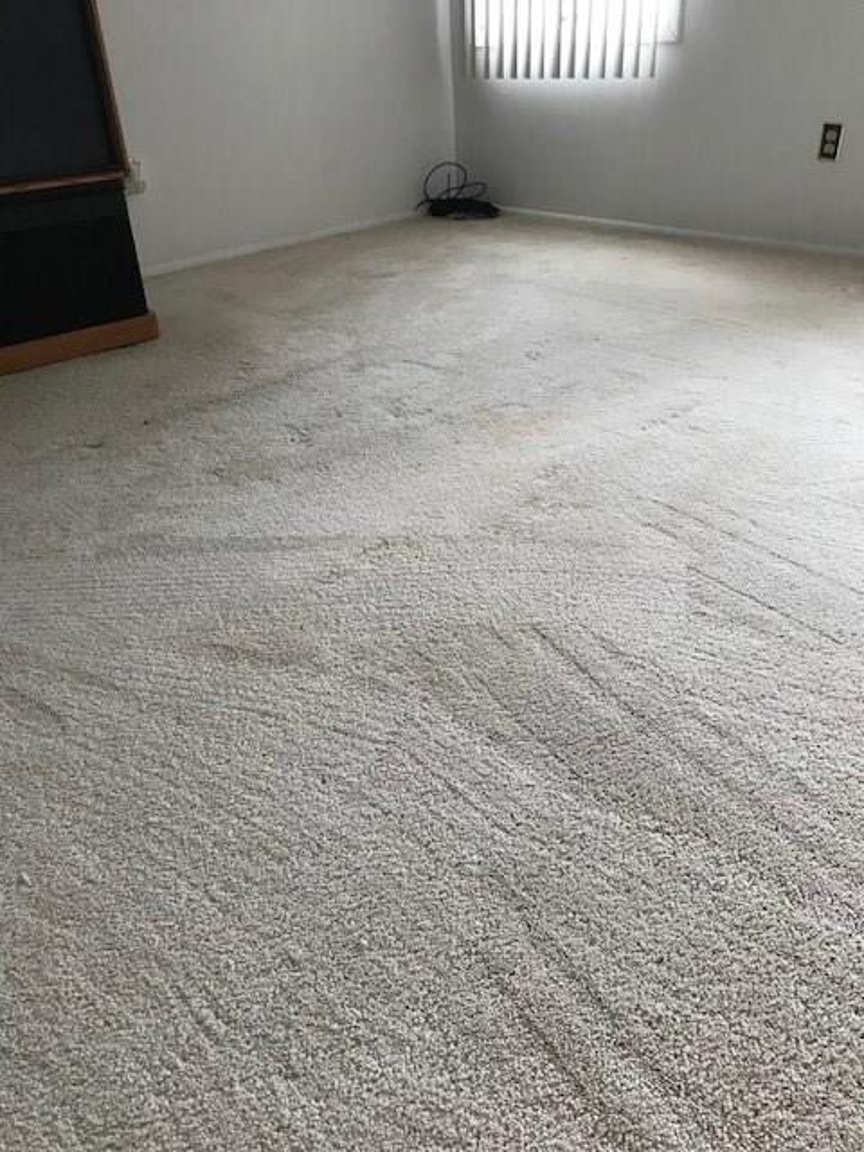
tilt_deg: -29.5
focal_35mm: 28
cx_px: 432
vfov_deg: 63.4
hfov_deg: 49.7
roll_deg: +2.8
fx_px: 932
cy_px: 576
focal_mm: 3.99
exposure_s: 1/17
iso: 40
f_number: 1.8
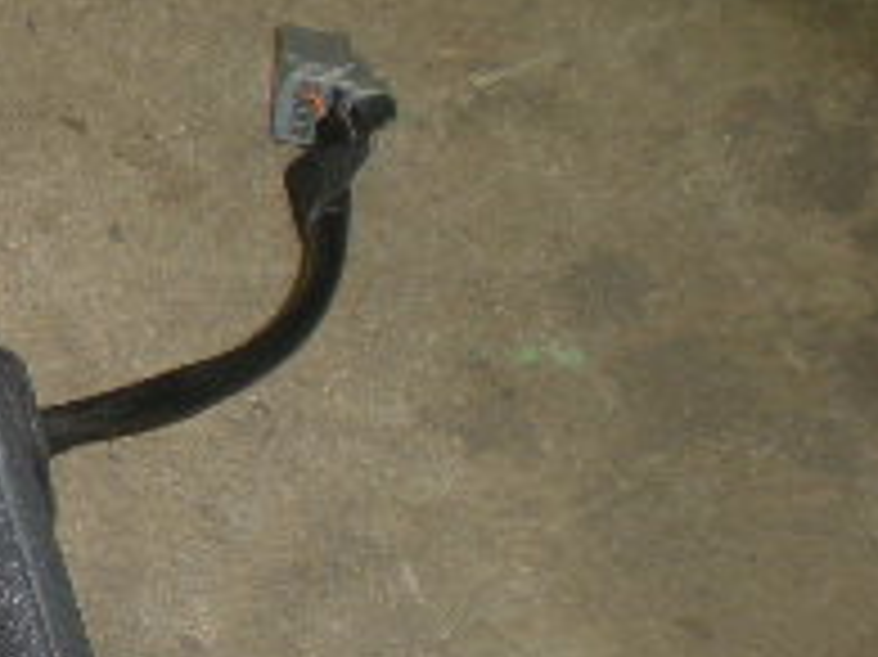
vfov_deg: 11.8
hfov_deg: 14.8
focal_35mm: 125
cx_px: -396
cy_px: 315
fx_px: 3169
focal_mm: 6.3
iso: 102
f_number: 3.1
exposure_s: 1/60
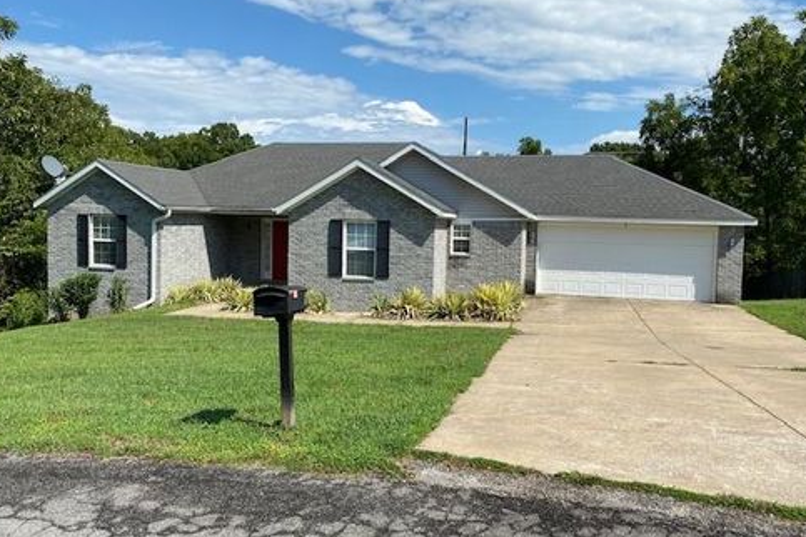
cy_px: 264
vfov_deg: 46.4
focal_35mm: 28
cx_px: 394
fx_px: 627
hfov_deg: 65.5
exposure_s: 1/3300
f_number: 1.8
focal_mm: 4.25
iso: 32
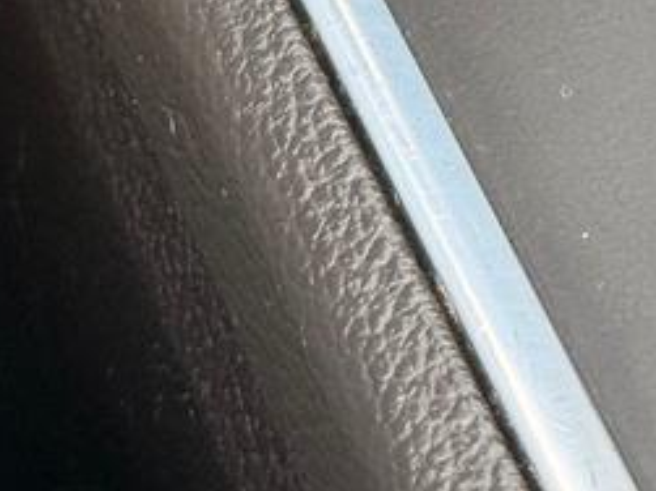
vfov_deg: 5.9
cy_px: -551
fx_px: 4641
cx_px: 894
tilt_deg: -45.7
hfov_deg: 8.0
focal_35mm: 245
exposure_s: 1/144
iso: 100
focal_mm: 6.76
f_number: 1.78
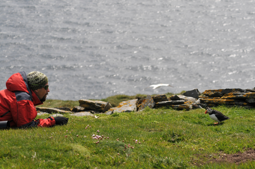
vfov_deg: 10.7
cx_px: 128
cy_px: 84
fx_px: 902
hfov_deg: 16.1
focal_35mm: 128
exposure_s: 1/1000
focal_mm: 85
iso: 200
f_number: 7.1
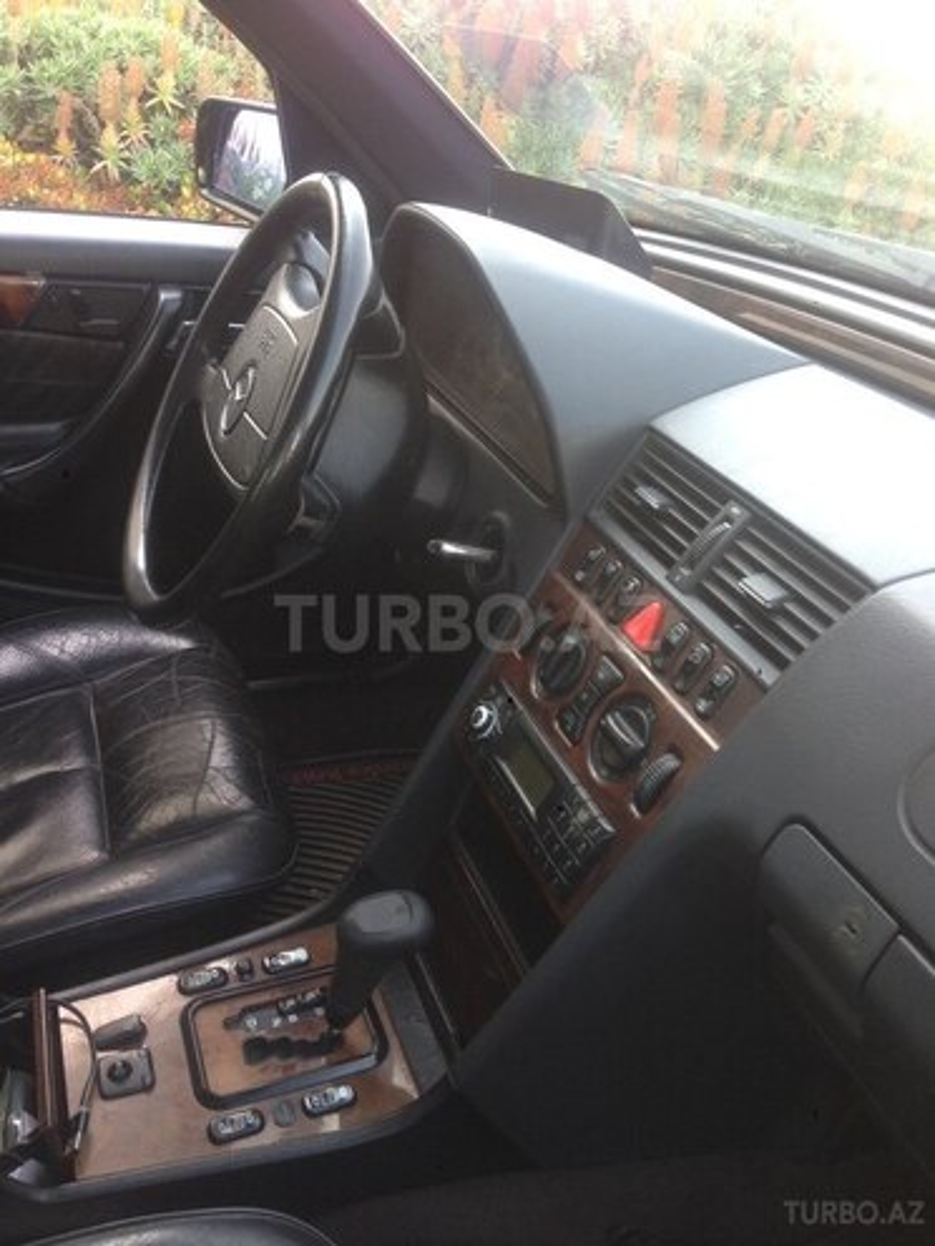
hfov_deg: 42.9
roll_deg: -9.5
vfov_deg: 55.4
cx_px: 468
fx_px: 1188
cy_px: 623
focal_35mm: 33
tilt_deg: -23.2
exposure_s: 1/60
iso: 50
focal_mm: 4.12
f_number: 2.4
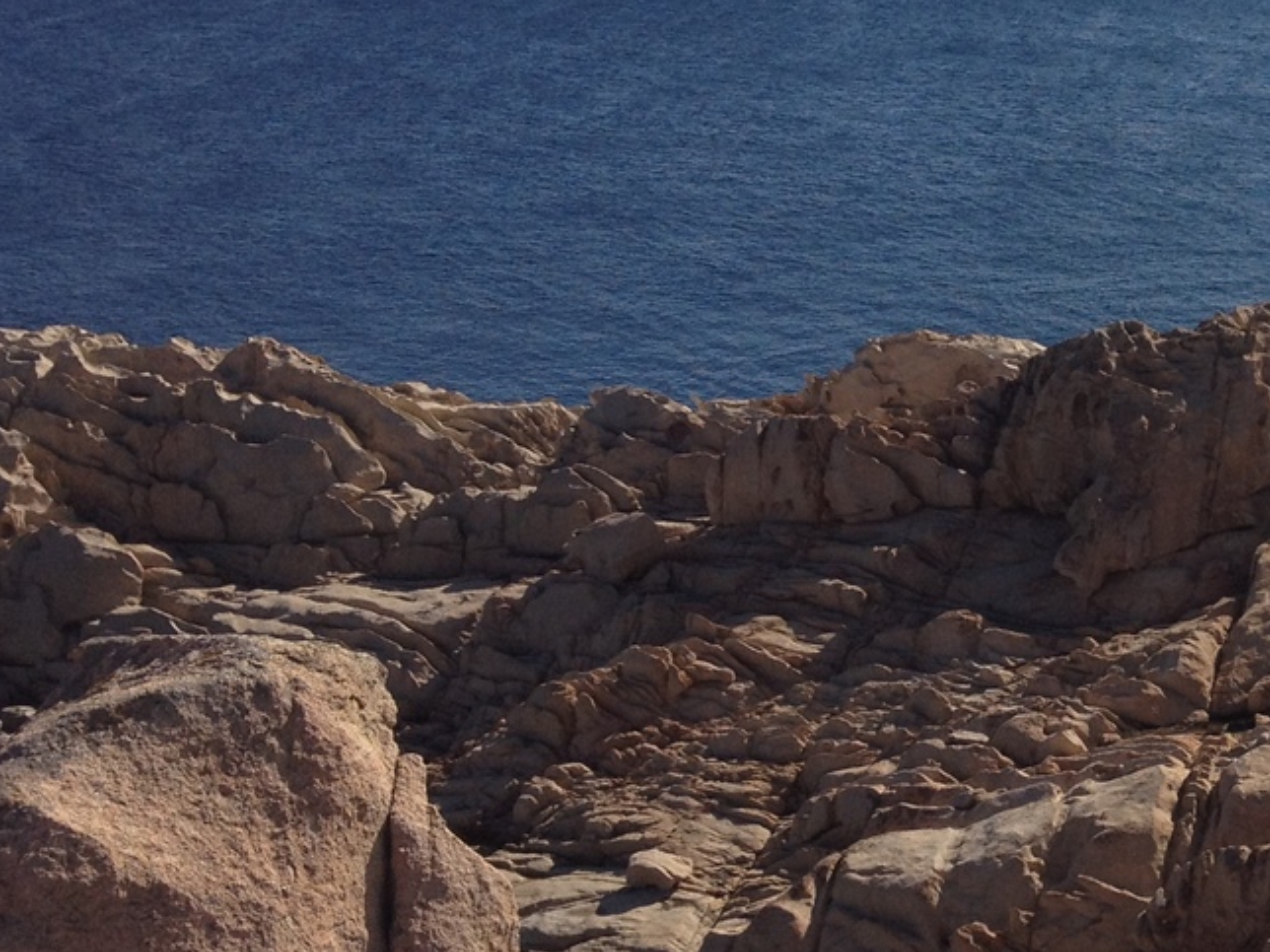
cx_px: 1499
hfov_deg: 21.1
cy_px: 449
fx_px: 3192
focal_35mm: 87
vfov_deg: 17.0
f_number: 2.4
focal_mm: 4.28
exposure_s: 1/2632
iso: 64
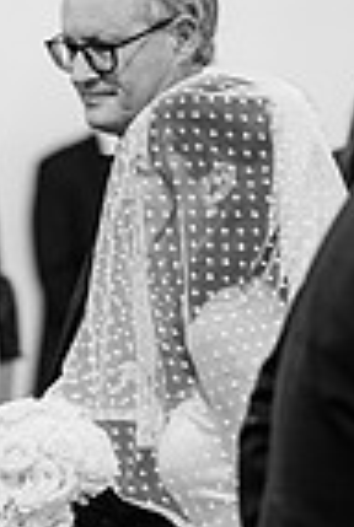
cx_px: 122
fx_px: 3919
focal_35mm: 267
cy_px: 310
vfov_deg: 7.7
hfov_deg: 5.2
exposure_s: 1/200
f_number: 1.8
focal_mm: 85
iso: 1250
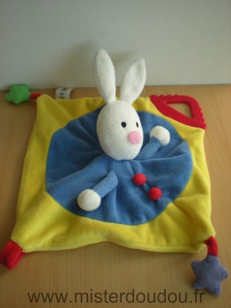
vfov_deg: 49.0
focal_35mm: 38
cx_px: 116
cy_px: 154
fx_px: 338
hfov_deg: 37.7
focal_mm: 6.3
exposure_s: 1/148
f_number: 3.1
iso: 64
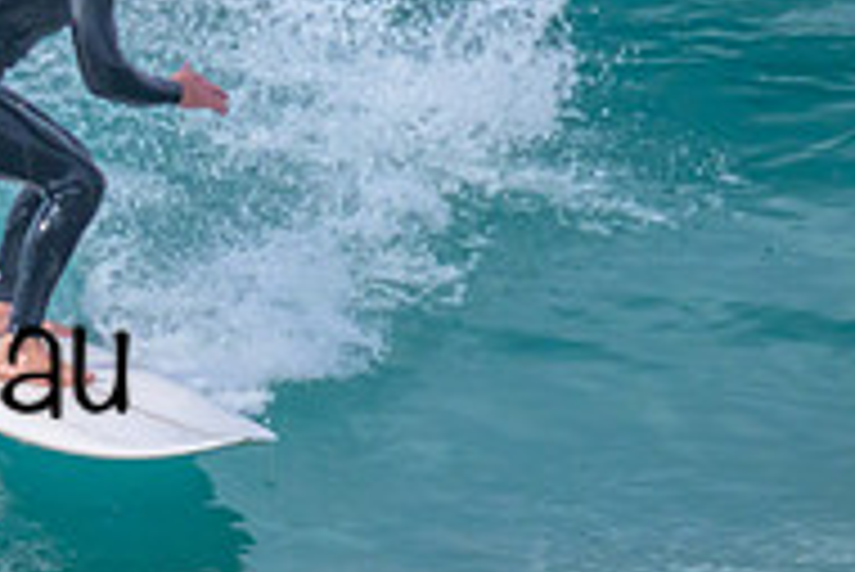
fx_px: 60322
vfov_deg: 0.5
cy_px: 349
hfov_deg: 0.8
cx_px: -77
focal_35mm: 2538
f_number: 11
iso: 1400
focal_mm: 690
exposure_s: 1/2000
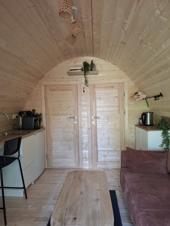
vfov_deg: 73.9
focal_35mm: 23
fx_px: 151
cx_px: 85
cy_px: 113
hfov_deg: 58.9
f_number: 1.8
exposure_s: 1/50
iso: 160
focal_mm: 5.54
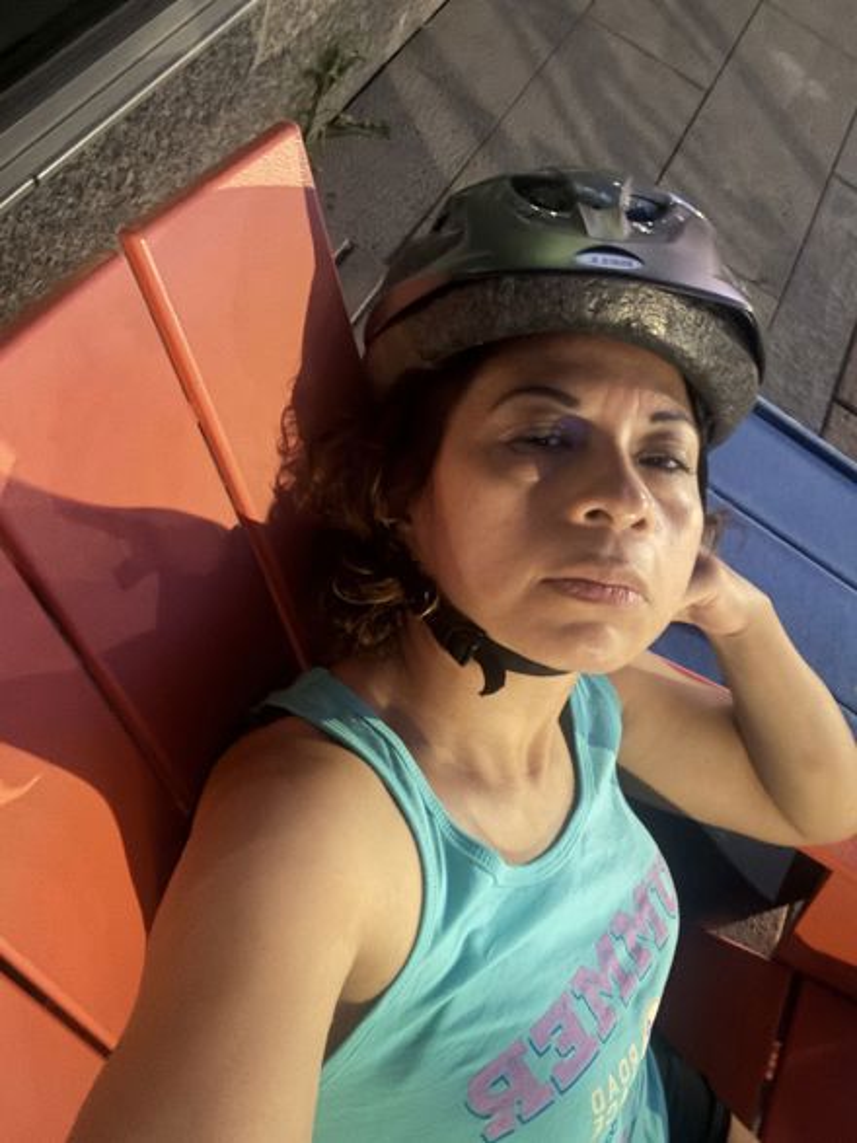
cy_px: 572
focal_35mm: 30
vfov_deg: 60.0
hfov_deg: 46.8
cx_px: 428
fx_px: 991
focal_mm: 2.69
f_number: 1.9
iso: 640
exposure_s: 1/7
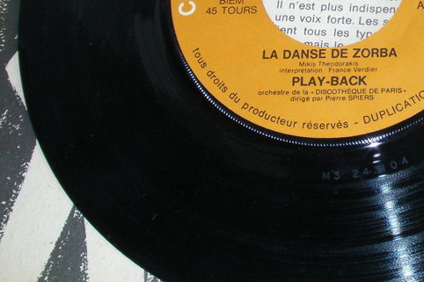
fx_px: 965
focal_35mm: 82
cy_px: 45
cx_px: 372
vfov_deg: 16.5
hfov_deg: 24.2
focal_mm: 6.3
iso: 137
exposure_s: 1/30
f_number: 5.6
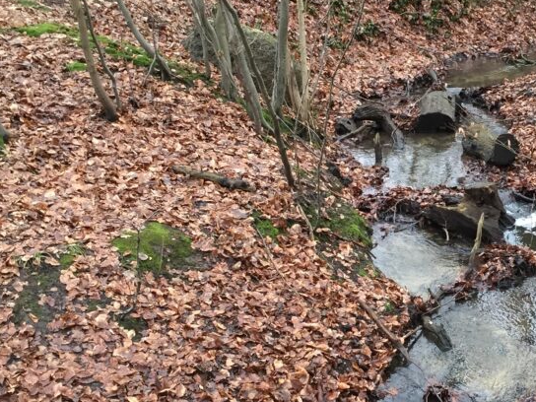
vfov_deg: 22.9
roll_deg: -2.0
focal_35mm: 64
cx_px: 460
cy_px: 246
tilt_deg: -20.1
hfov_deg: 29.3
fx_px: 991
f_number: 2.2
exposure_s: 1/33
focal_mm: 4.15
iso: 50
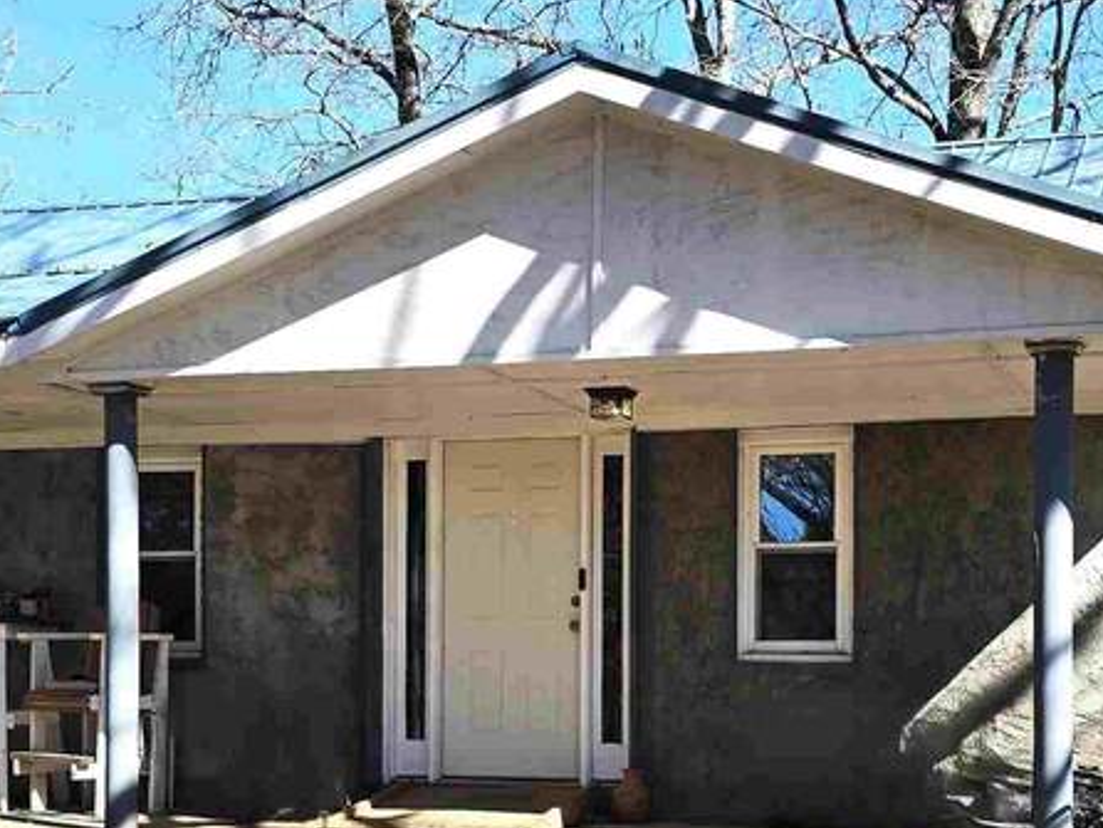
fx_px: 2104
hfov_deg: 29.4
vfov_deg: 22.0
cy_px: 650
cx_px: 532
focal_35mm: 66
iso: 12
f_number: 1.7
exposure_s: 1/455
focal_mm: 6.3
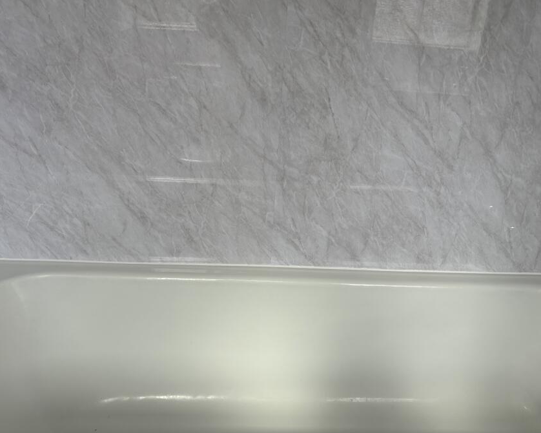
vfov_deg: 47.1
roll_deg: -3.8
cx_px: 278
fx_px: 497
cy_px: 227
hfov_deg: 57.2
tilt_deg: -24.4
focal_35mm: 31
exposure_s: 1/654
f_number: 1.6
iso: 50
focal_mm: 5.96
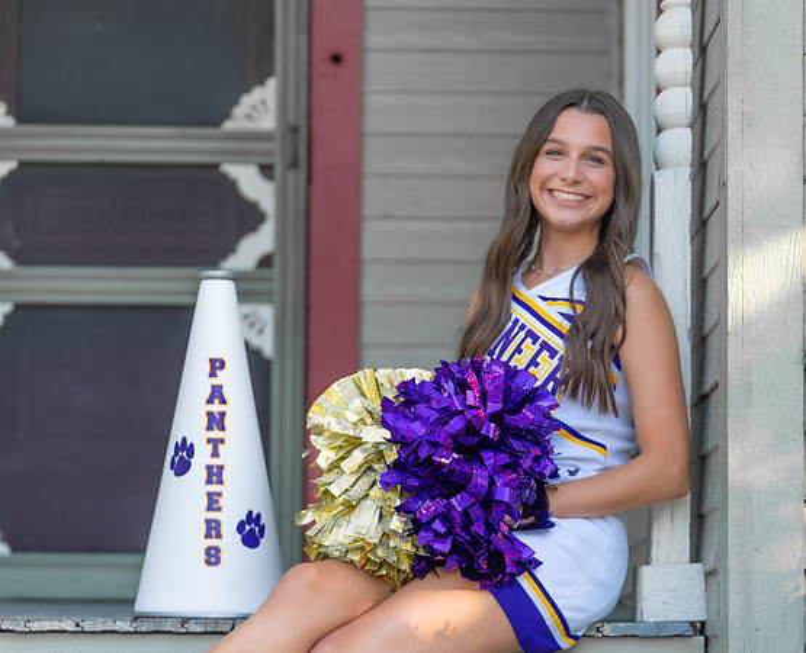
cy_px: 354
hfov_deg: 13.8
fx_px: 3320
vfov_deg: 11.2
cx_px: 479
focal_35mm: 138
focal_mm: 110
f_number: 2.8
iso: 125
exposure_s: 1/320
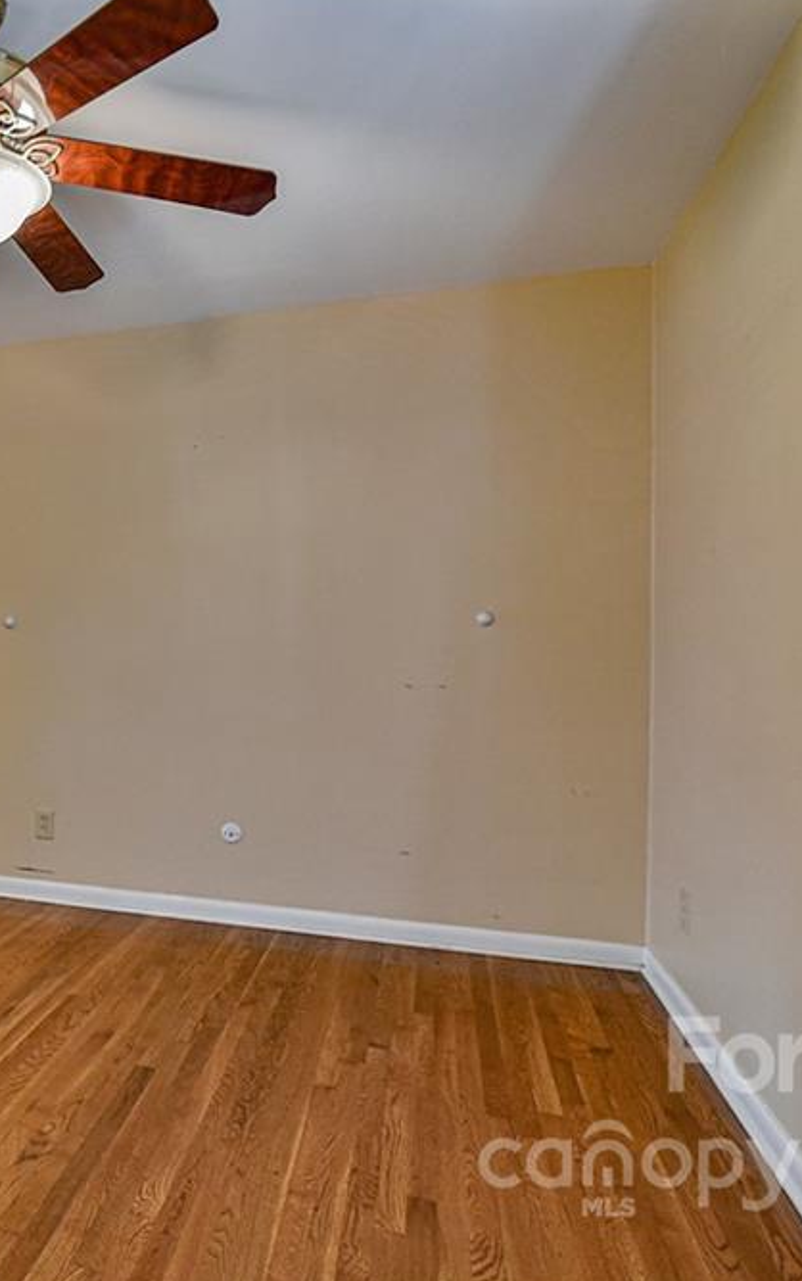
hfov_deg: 44.6
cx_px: 71
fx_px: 874
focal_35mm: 25
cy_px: 640
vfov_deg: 72.5
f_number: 5
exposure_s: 1/100
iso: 1600
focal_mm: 16
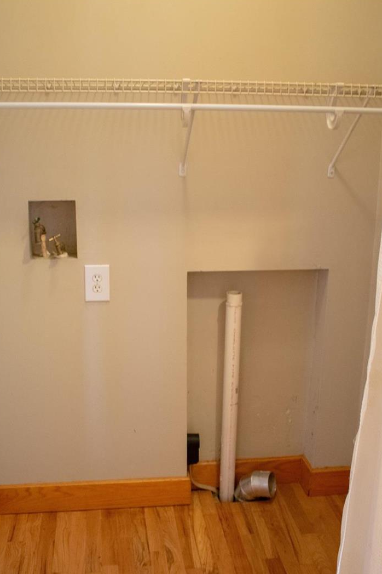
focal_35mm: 55
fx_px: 875
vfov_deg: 36.2
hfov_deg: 24.6
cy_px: 287
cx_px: 176
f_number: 4
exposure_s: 1/60
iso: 200
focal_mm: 24
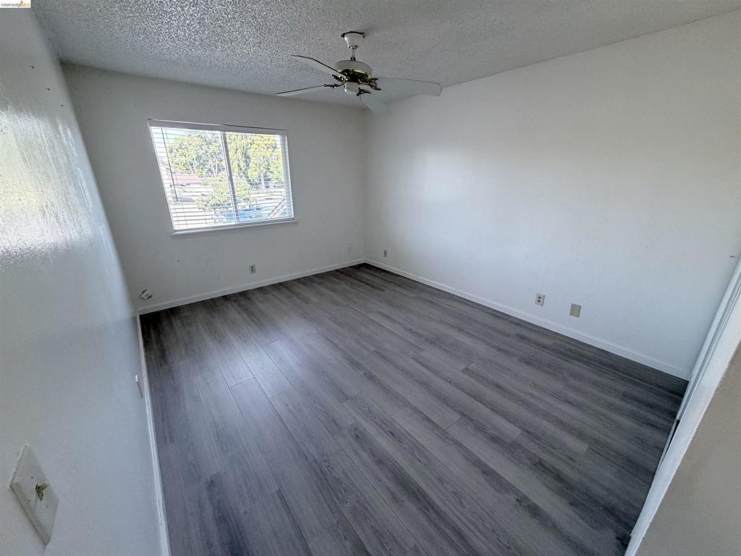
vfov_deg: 85.7
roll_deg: +0.2
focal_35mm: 14
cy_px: 278
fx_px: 300
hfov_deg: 102.1
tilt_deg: -19.6
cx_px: 370
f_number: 2.2
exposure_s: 1/120
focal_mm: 2.22
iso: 250
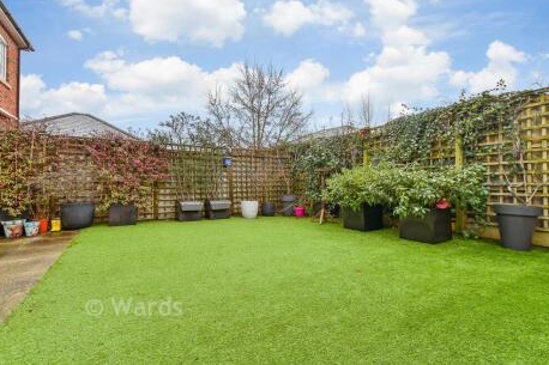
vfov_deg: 49.5
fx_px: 396
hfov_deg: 69.4
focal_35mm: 26
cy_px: 177
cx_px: 271
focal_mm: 17
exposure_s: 1/25
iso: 160
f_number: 8
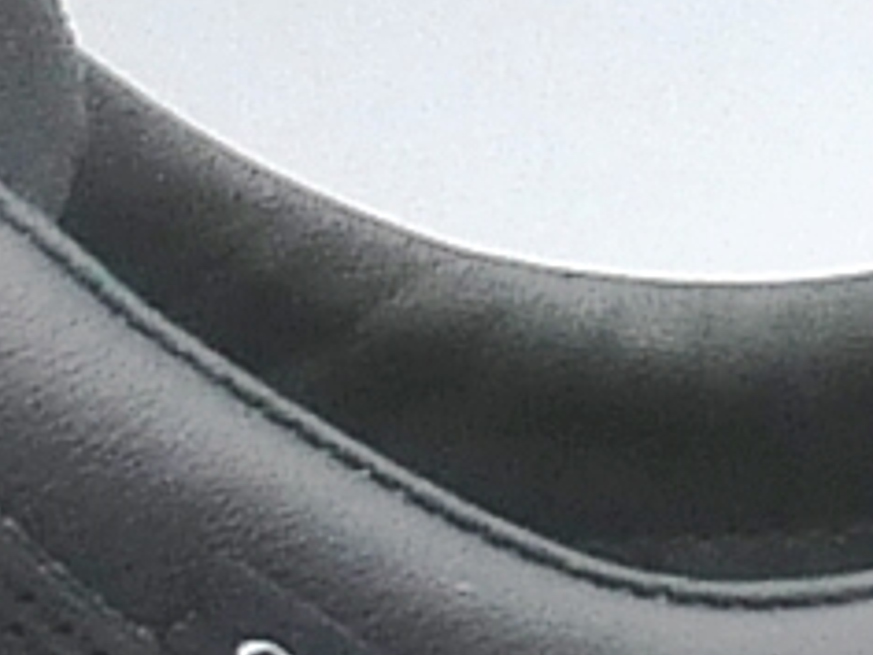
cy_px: 870
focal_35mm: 326
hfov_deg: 6.0
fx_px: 8222
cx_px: -514
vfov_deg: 4.5
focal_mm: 4.8
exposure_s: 1/160
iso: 100
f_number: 4
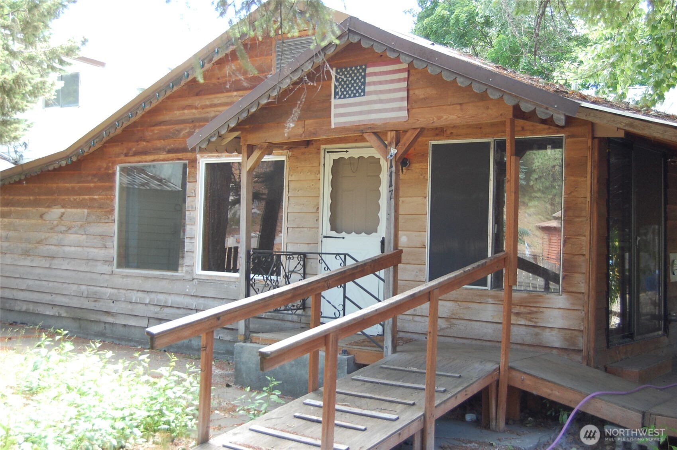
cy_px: 225
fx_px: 845
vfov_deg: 29.8
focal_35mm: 45
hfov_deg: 43.6
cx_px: 338
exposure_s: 1/100
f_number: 5
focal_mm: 30
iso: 400
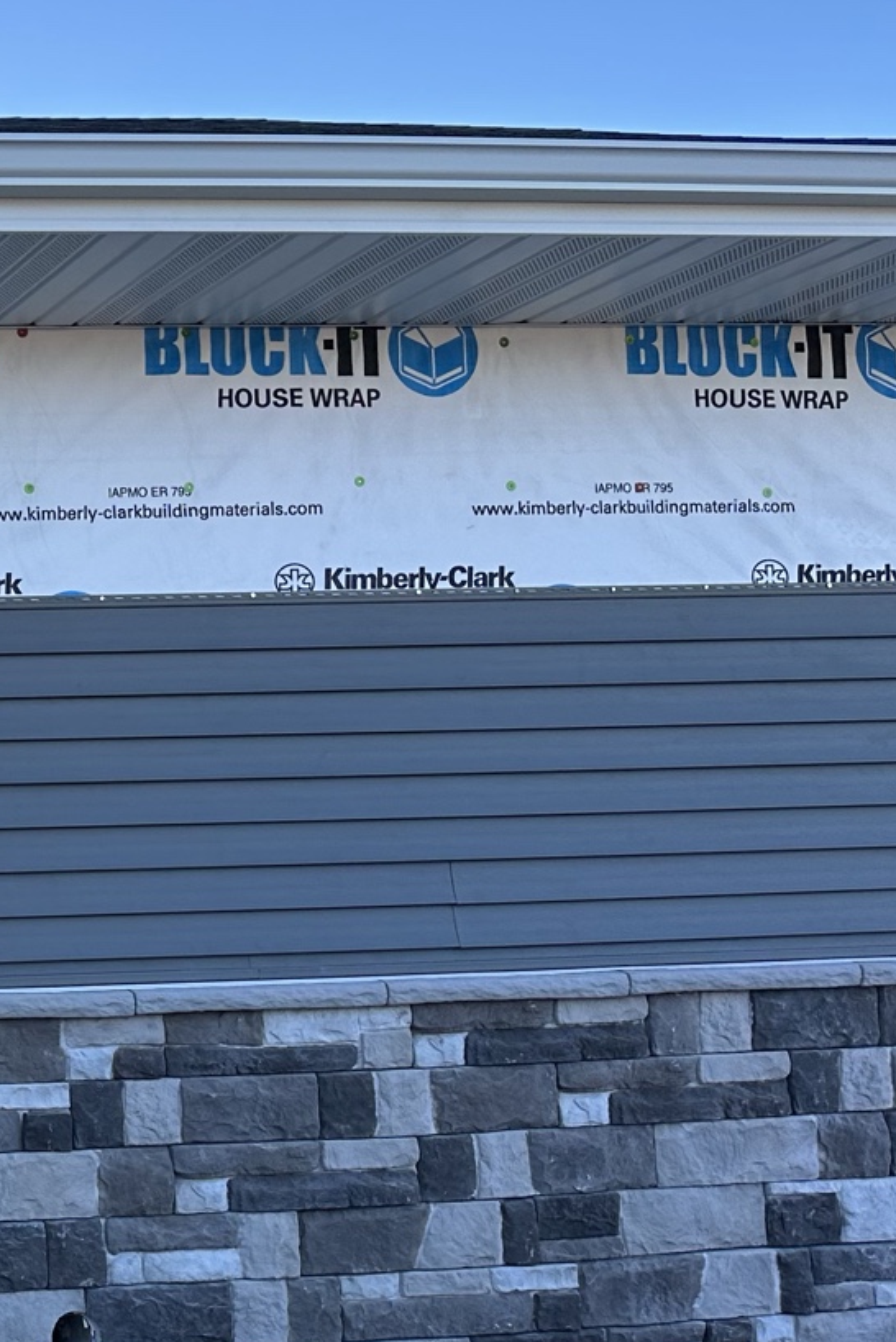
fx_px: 2275
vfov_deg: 32.9
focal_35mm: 61
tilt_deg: +1.8
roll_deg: +1.5
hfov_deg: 19.5
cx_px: -427
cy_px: 725
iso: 80
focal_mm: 6.86
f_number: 1.78
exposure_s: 1/850
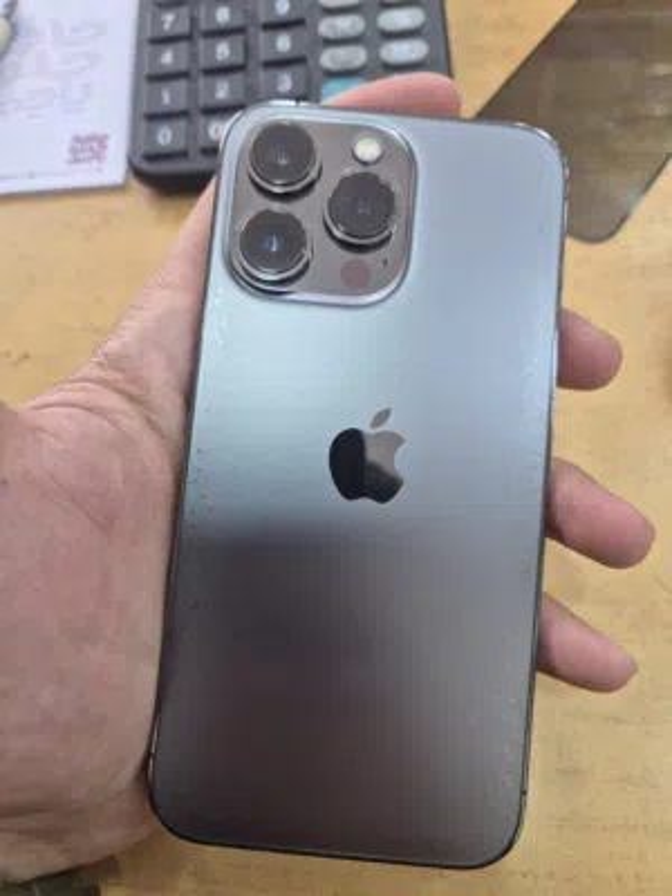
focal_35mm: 23
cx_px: 336
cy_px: 448
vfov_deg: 73.9
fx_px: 595
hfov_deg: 58.9
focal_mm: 5.4
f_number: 1.8
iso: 125
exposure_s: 1/180
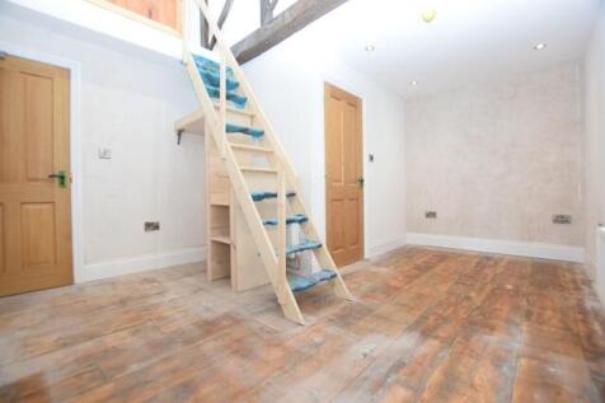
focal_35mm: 15
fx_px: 252
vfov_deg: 77.3
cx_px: 302
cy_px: 202
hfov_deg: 100.4
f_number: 5
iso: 800
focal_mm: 10
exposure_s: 1/100
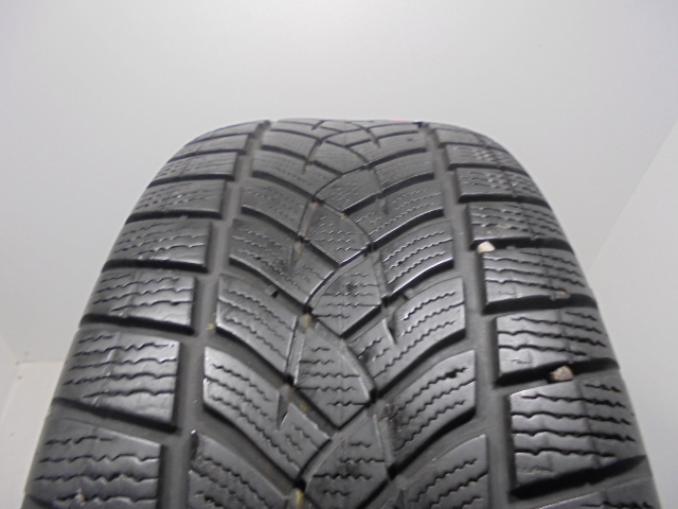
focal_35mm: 26
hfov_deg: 67.3
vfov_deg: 53.1
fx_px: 509
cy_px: 254
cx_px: 339
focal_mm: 4.6
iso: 250
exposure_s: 1/30
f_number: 3.5
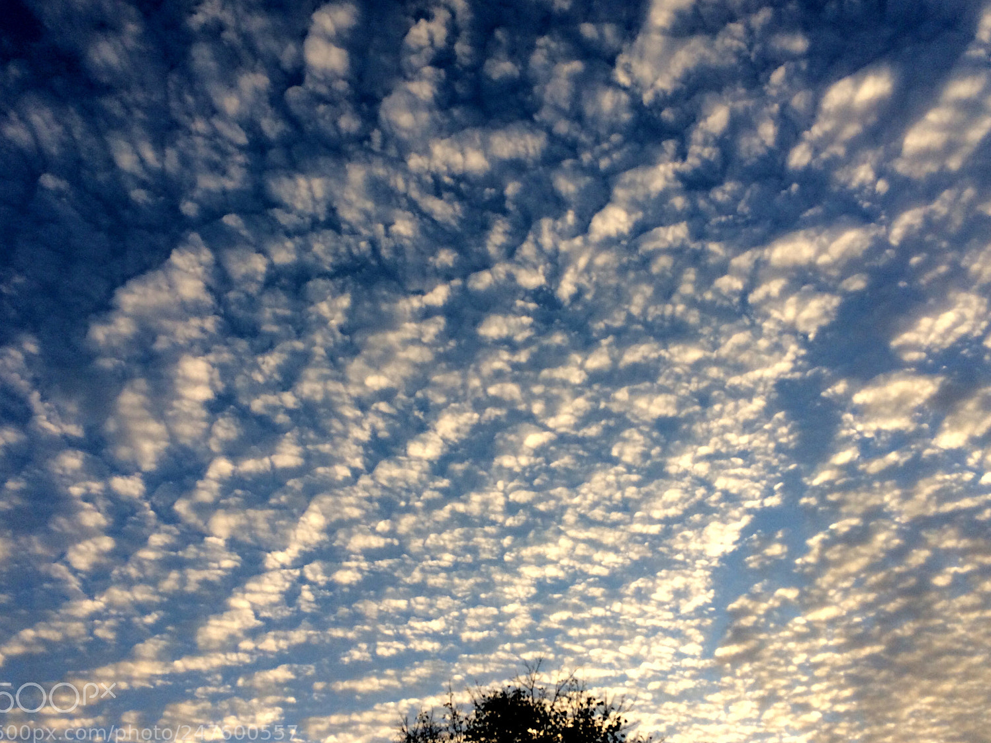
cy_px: 388
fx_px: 888
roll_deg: +0.2
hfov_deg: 58.3
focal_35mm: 31
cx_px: 481
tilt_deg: +44.6
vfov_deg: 45.4
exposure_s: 1/513
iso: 32
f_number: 2.2
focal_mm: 4.15
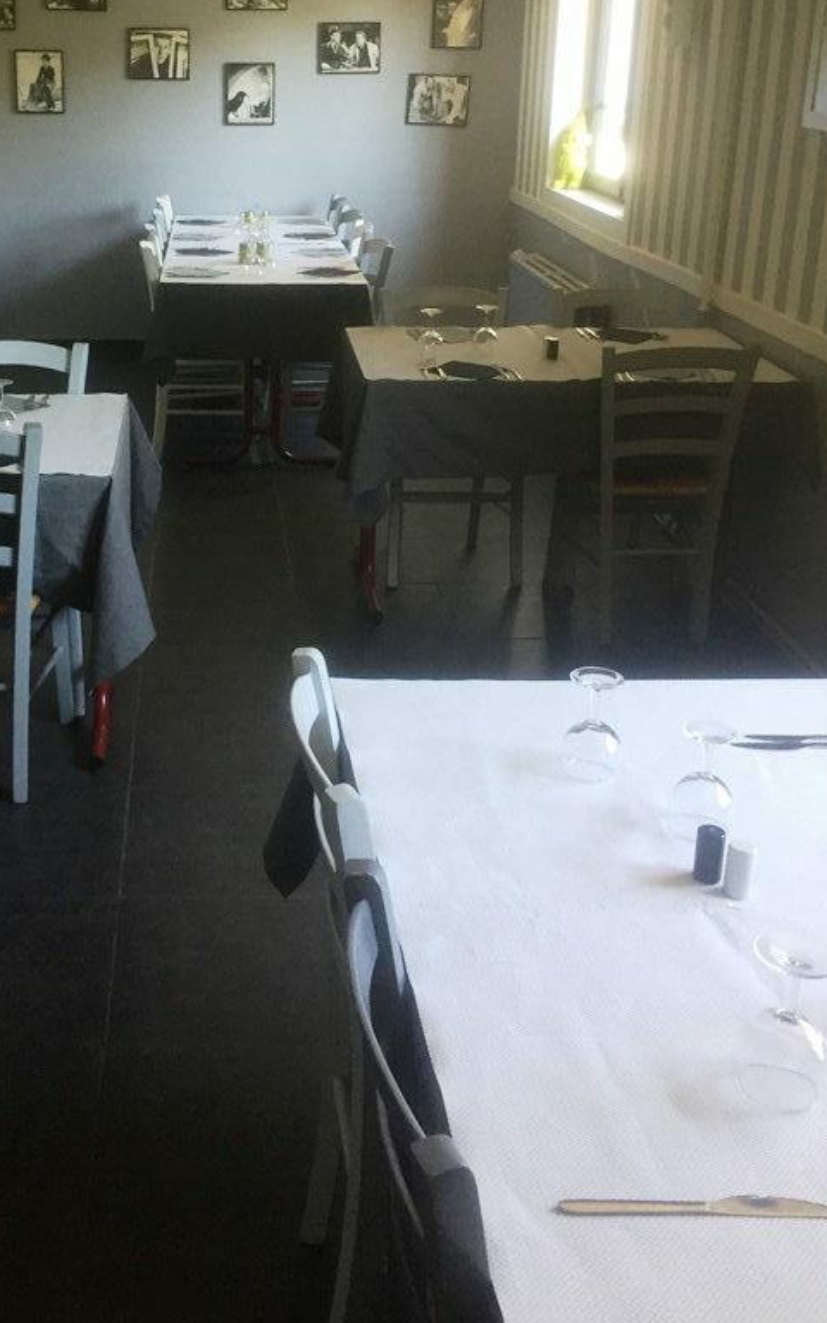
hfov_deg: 30.9
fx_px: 1479
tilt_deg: -11.4
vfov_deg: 47.8
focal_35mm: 41
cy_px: 498
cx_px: 238
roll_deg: -0.6
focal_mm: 4.15
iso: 80
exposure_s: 1/33
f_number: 2.2
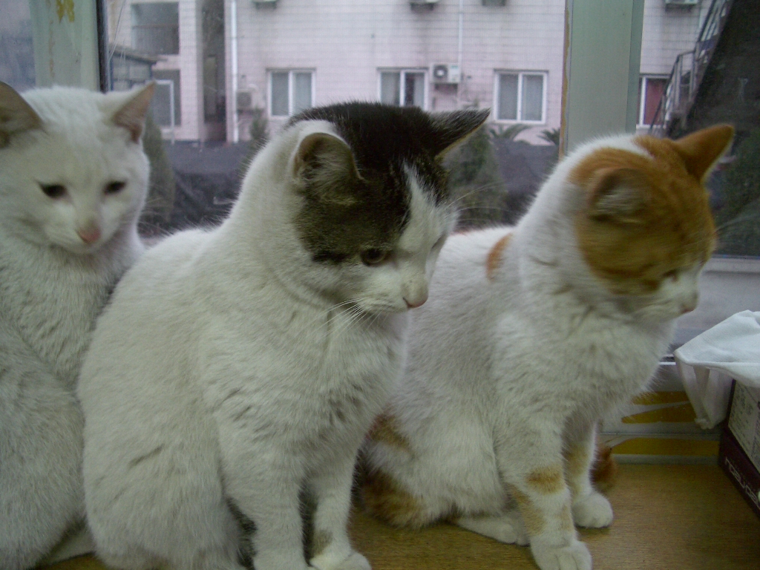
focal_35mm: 35
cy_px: 285
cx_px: 380
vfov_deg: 40.7
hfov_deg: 52.6
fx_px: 768
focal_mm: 5.8
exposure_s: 1/15
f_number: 2.6
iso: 100
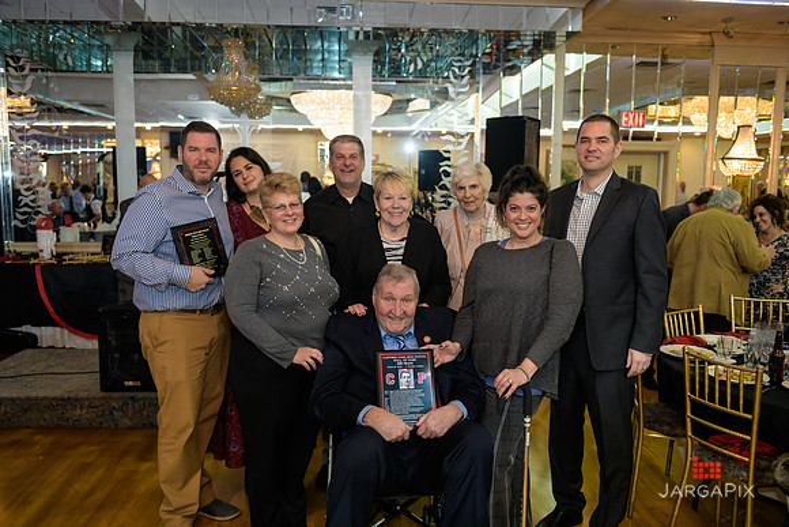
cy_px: 264
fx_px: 636
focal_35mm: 29
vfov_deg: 45.0
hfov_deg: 63.6
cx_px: 394
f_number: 3.2
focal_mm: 29
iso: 1000
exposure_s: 1/125
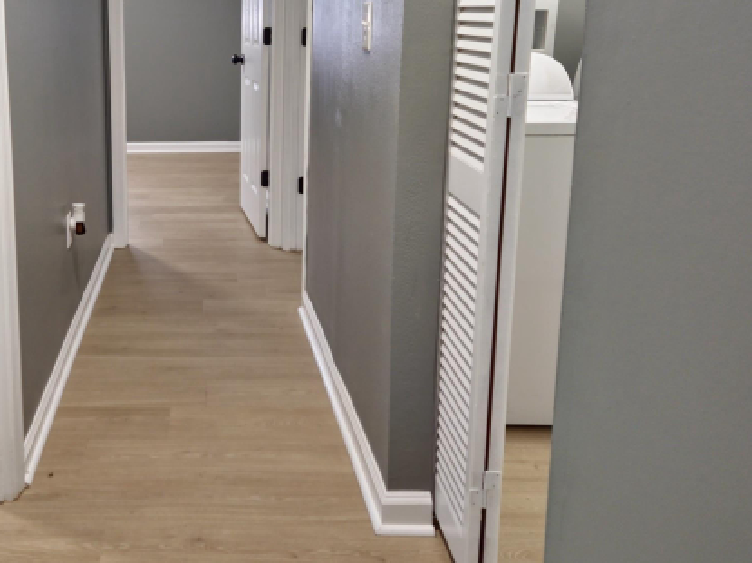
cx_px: 180
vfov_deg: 37.9
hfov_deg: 48.1
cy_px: 154
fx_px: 804
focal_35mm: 37
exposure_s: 1/120
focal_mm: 5.4
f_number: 1.8
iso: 250
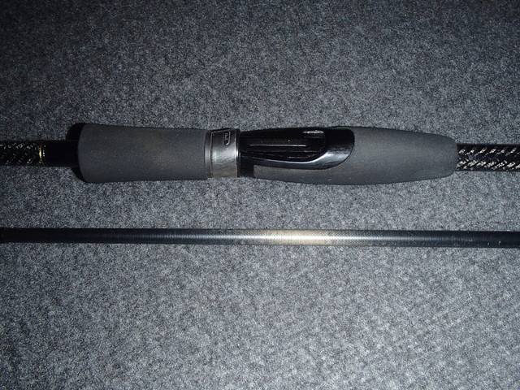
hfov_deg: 63.4
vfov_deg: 49.7
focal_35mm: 28
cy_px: 195
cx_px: 260
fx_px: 421
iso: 200
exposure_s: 1/30
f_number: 11
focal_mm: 5
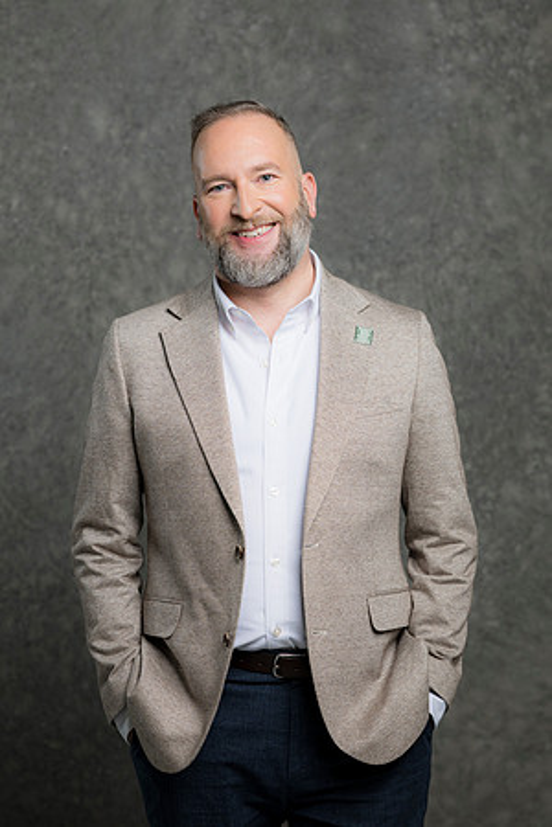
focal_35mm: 85
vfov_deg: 23.9
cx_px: 276
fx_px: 1955
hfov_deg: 16.1
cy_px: 414
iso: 125
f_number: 5
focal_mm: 85
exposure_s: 1/200
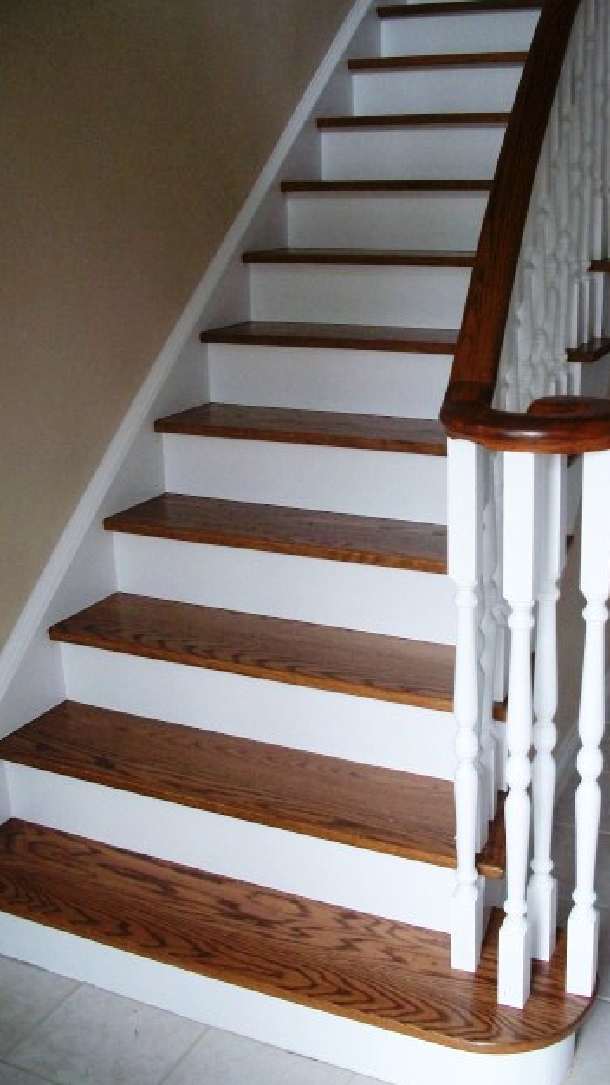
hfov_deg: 30.4
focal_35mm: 39
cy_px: 537
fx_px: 1122
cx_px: 362
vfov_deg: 51.6
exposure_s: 1/125
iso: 346
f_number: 3.1
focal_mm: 6.3
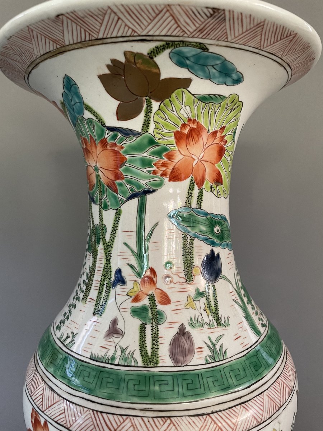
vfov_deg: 67.3
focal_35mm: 26
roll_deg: +1.3
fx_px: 323
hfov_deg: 53.1
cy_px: 216
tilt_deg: -4.5
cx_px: 162
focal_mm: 4.2
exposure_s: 1/60
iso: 250
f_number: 1.6
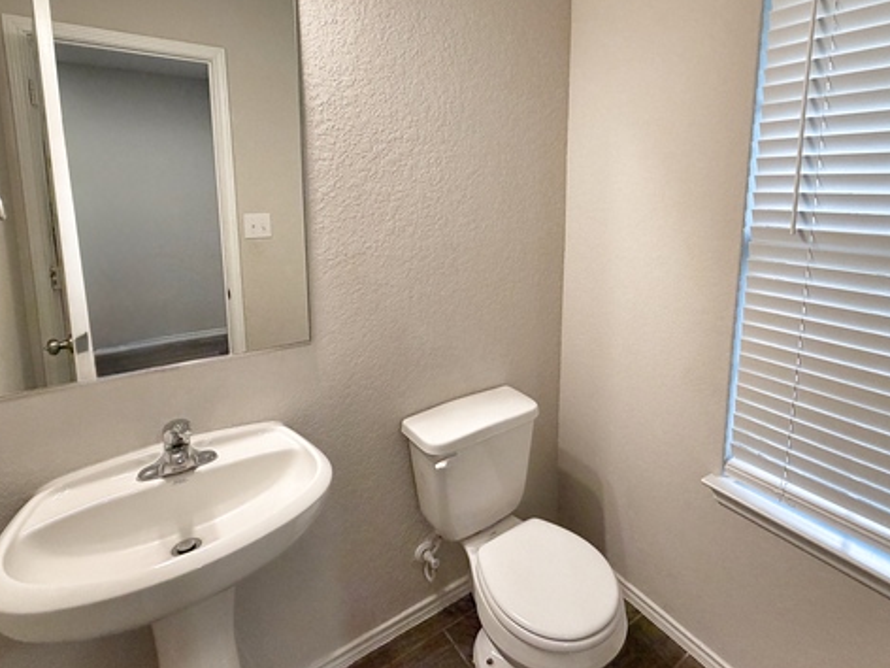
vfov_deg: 67.6
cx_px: 515
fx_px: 489
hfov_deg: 84.0
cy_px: 251
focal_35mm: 19
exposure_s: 1/120
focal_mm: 2.22
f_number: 2.2
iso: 320
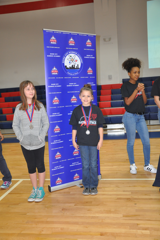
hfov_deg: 35.4
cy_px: 120
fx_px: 251
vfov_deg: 51.3
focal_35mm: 38
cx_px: 80
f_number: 4
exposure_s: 1/60
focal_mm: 25
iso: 800
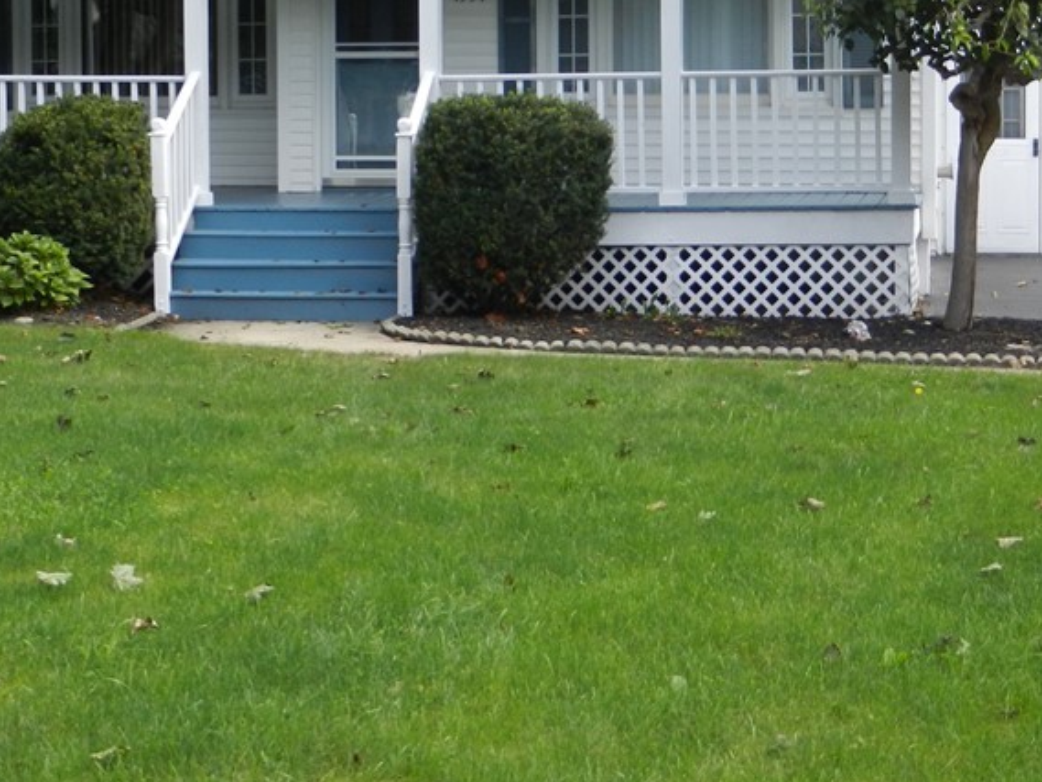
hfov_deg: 24.1
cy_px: 145
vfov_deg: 18.0
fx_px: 2439
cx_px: 520
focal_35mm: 81
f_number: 4.2
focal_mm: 8.2
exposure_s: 1/200
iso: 160
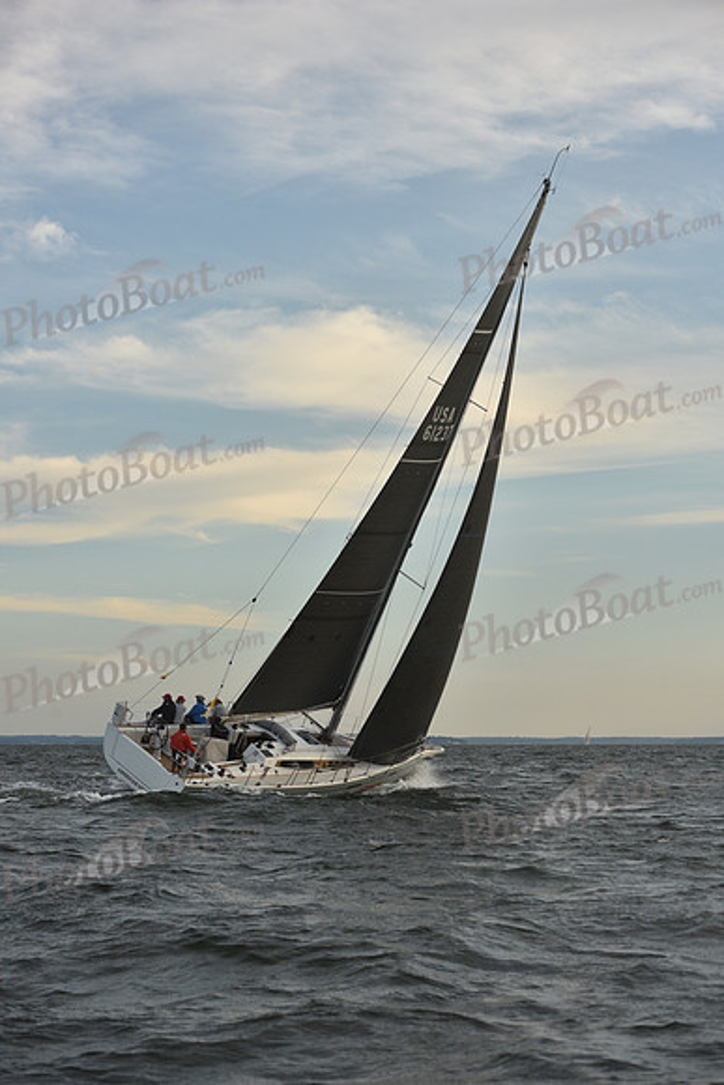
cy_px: 542
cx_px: 362
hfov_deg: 19.5
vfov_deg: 28.8
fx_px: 2110
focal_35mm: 70
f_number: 5.6
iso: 250
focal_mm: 70
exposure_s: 1/1000
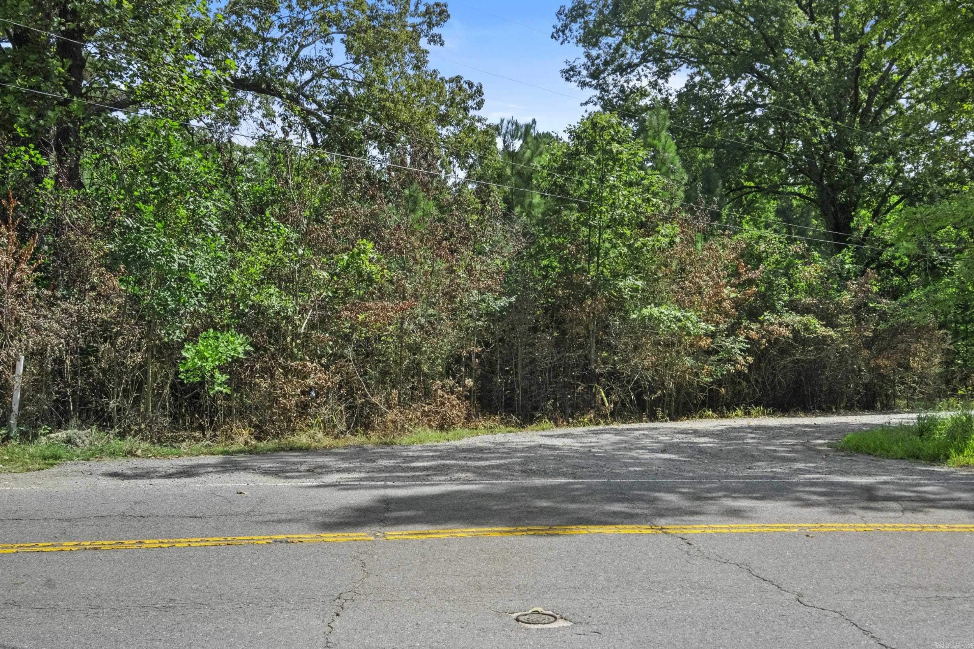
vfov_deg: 36.9
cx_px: 487
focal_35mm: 36
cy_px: 324
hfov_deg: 53.1
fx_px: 974
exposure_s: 1/160
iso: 800
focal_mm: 24
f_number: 13
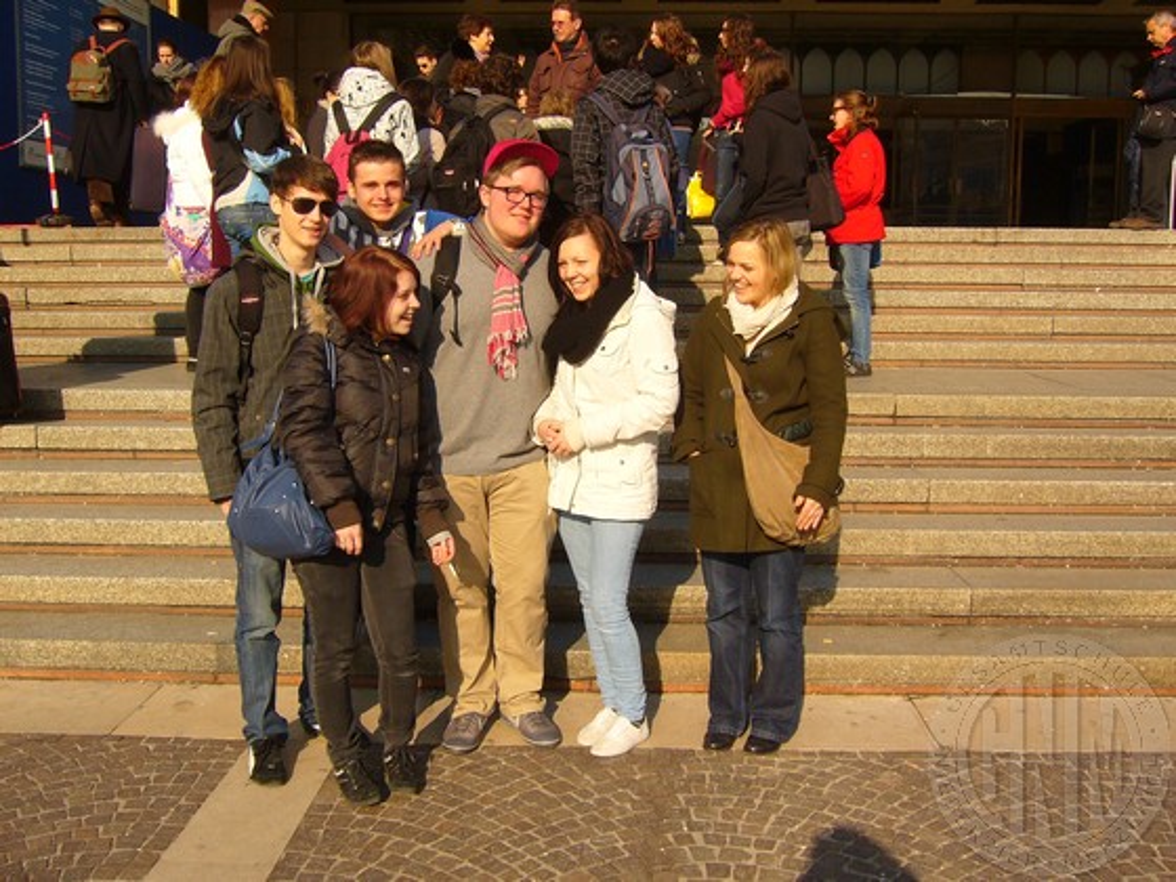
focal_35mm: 35
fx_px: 1189
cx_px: 588
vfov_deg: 40.7
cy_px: 441
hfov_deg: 52.6
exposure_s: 1/320
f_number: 5.6
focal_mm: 5.8
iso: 80
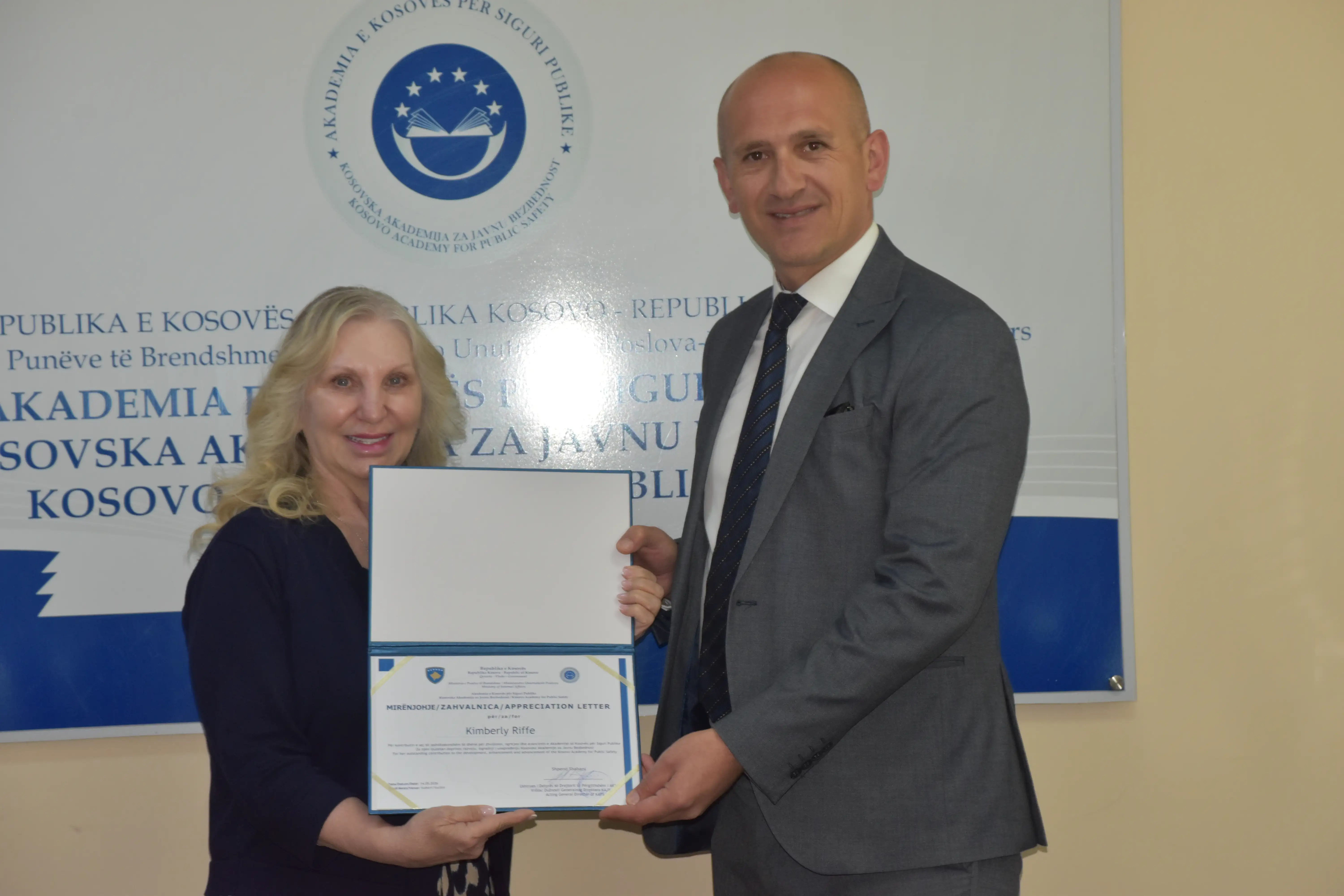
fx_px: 4480
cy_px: 448
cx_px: 672
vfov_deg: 11.4
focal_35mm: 120
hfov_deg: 17.1
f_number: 5.6
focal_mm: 80
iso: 900
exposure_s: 1/60
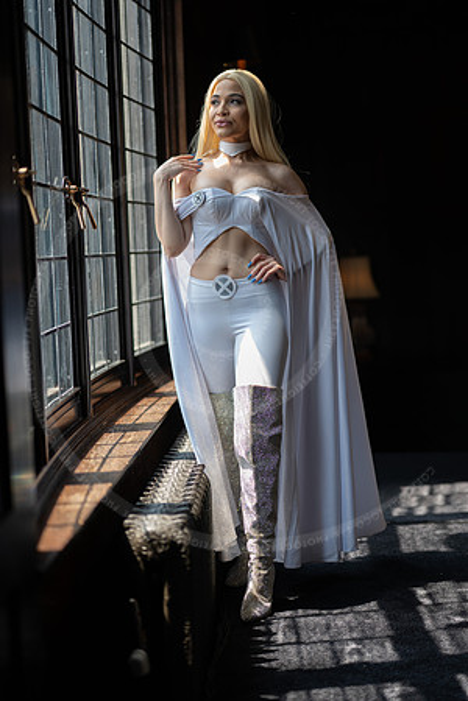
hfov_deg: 27.0
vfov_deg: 39.6
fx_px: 975
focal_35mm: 50
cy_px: 350
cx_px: 234
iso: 125
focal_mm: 50
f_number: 1.2
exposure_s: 1/800
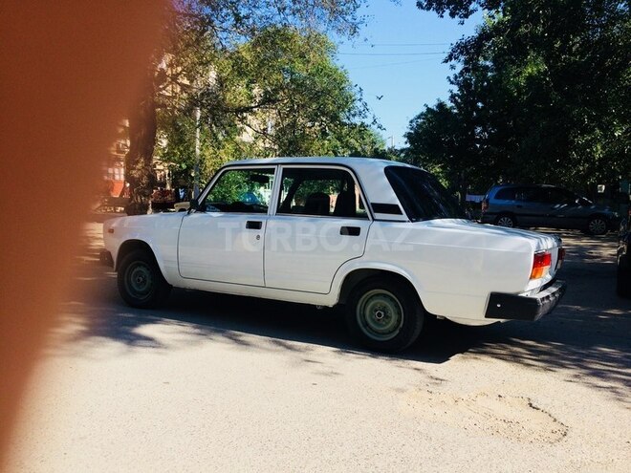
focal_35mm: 29
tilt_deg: -3.7
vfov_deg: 48.2
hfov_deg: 61.7
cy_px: 236
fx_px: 529
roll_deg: -1.4
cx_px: 316
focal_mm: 4.15
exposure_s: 1/1109
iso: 32
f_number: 2.2
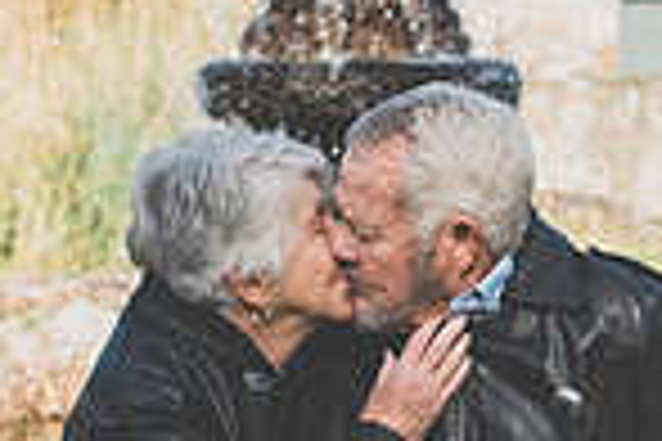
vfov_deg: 7.4
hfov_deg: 11.1
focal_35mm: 185
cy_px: 317
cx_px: 418
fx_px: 3402
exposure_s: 1/2500
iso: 400
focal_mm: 38
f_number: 3.2
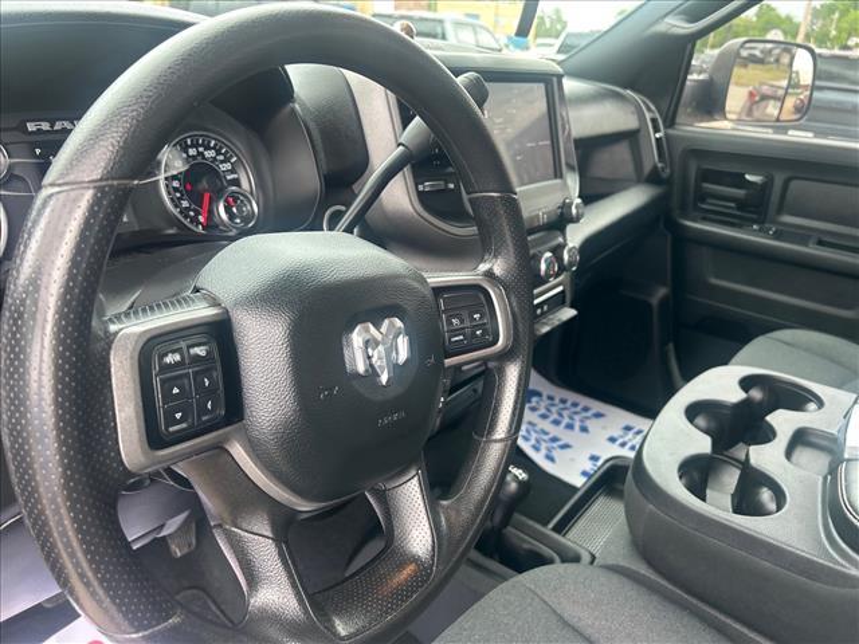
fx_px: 645
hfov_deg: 67.3
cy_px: 322
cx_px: 430
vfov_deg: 53.1
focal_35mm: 26
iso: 64
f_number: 1.5
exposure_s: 1/121
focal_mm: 5.7
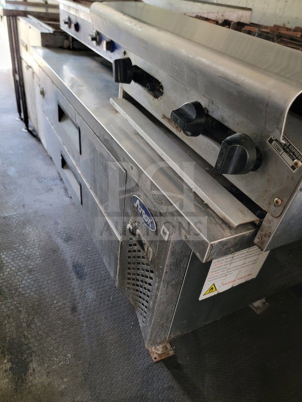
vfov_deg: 71.6
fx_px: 279
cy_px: 201
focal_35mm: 24
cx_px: 151
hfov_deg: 56.8
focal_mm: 6.7
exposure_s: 1/40
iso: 400
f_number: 1.8
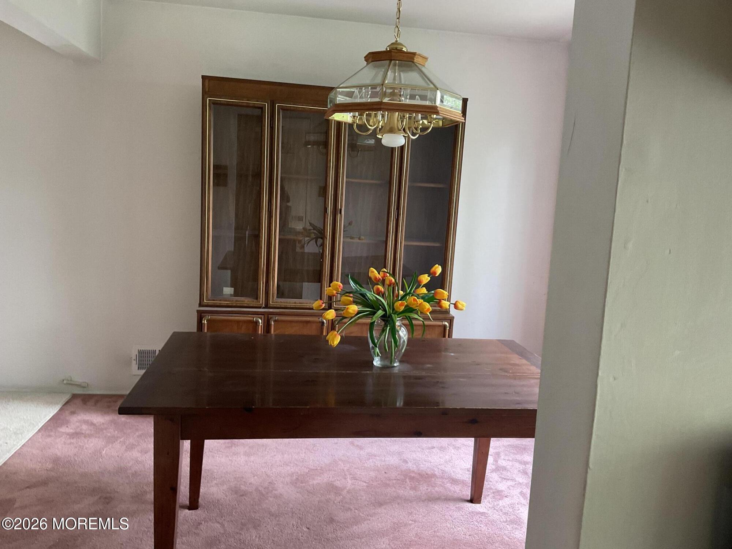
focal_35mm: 29
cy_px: 274
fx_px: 613
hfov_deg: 61.7
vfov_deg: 48.2
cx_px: 366
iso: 125
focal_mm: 3
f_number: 1.8
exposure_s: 1/60
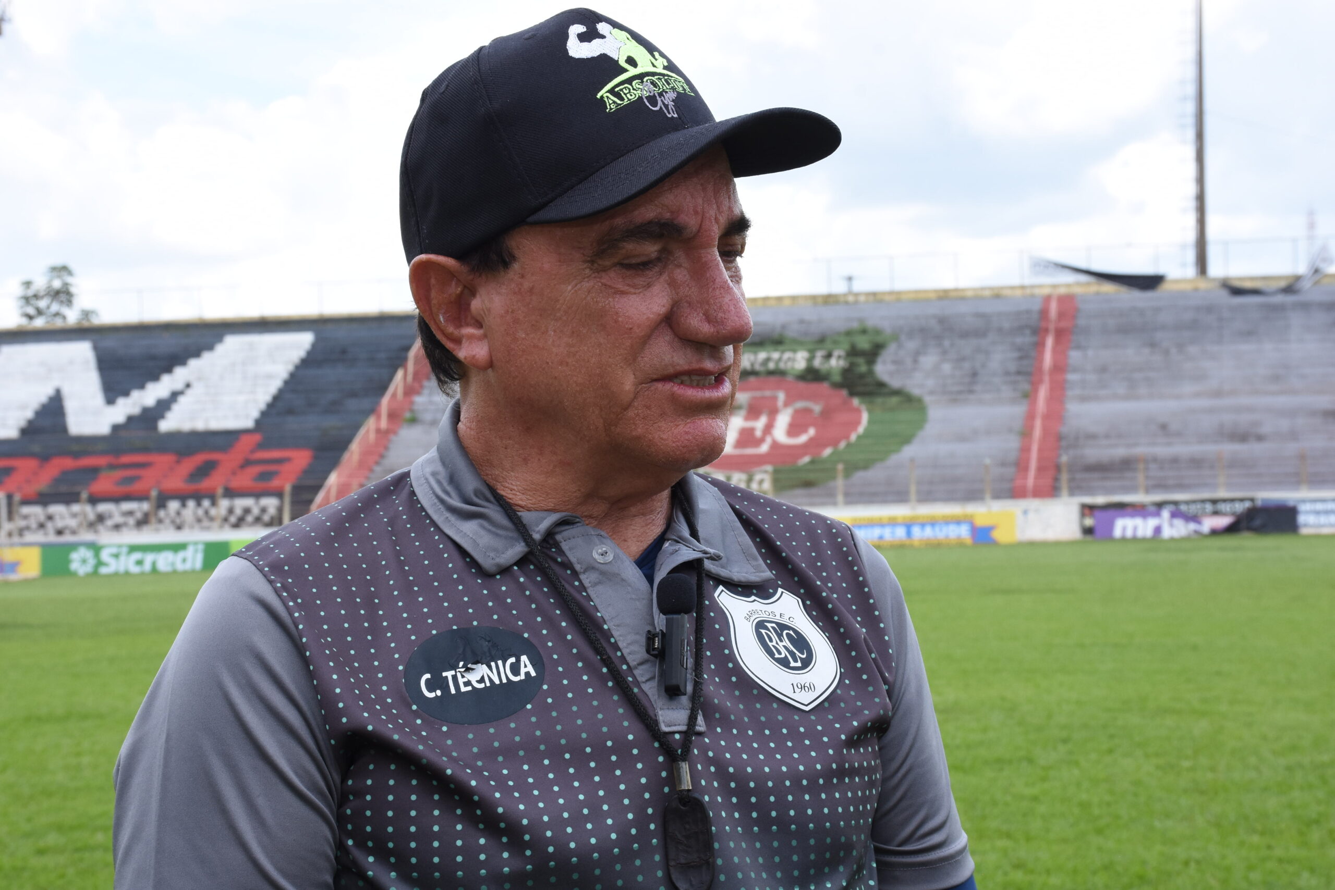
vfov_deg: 18.9
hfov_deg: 28.1
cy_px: 445
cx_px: 668
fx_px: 2670
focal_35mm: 72
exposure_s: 1/250
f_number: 13
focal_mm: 48
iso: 500
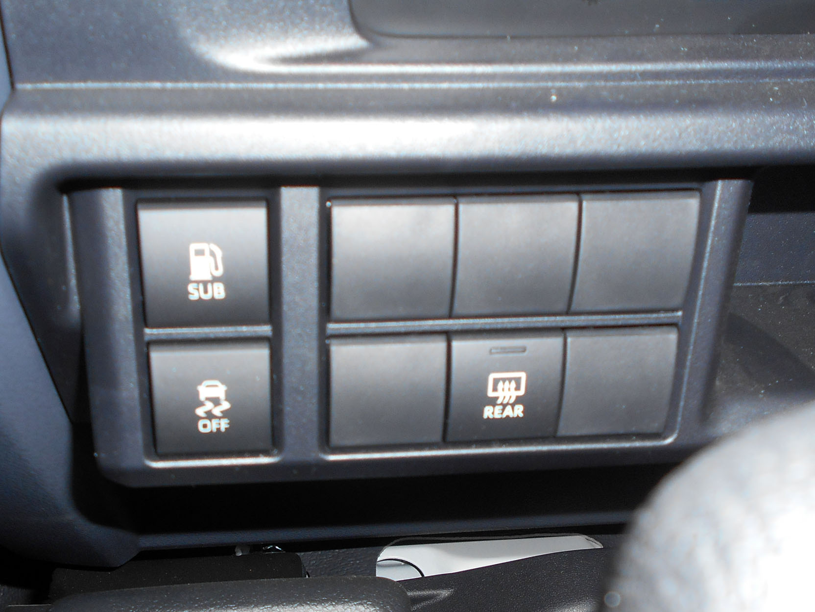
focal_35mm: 26
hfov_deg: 67.3
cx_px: 408
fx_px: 612
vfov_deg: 53.1
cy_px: 306
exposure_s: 1/25
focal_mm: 4.6
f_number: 3.2
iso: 80
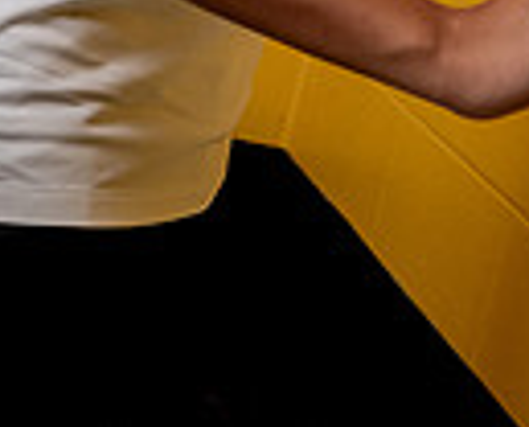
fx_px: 1947
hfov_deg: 15.5
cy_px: -464
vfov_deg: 11.2
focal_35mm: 124
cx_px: 320
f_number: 5.6
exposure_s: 1/250
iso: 500
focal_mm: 38
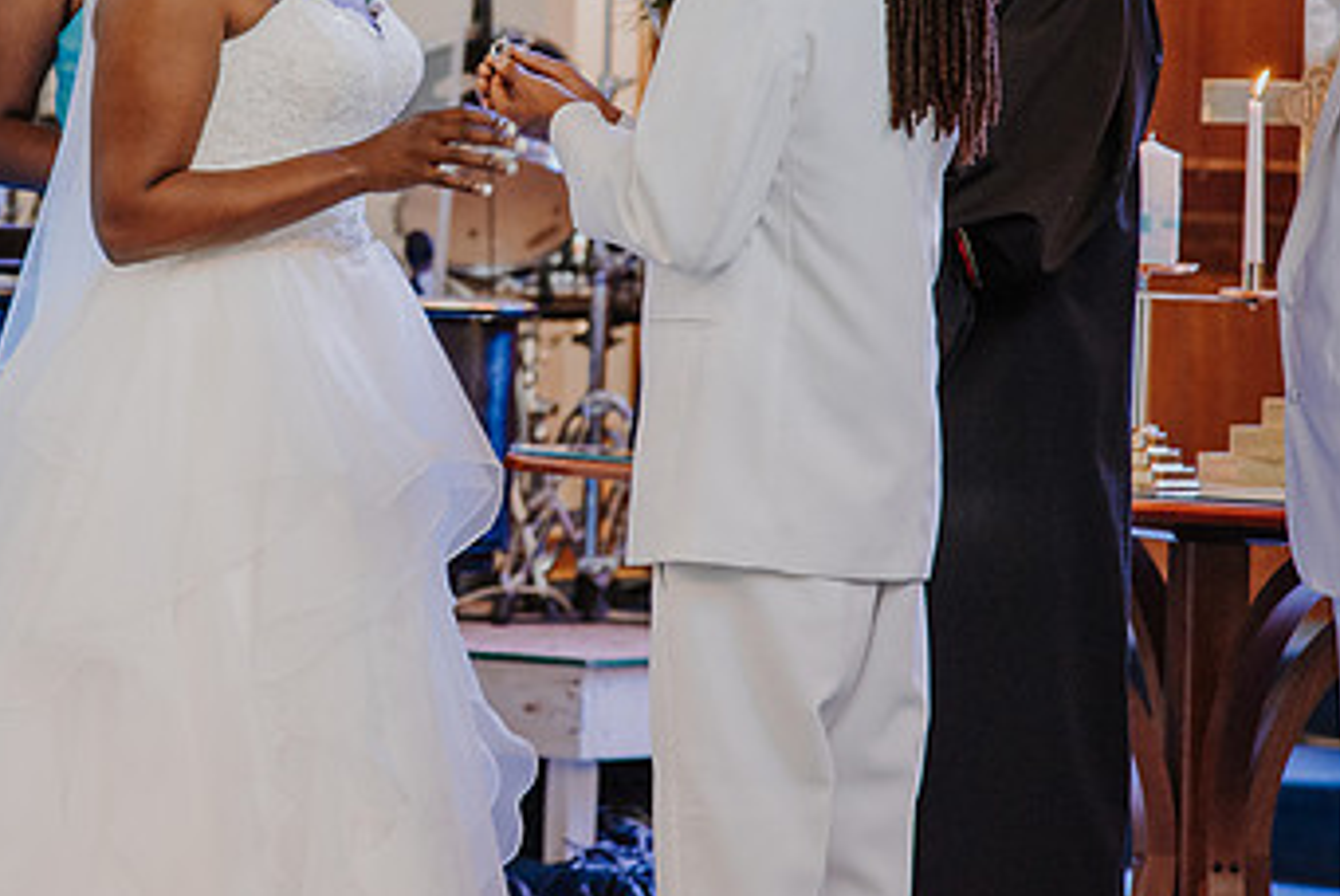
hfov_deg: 8.3
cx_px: 322
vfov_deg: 5.6
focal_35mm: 247
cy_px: 171
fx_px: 9201
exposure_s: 1/125
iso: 1000
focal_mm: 120
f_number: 4
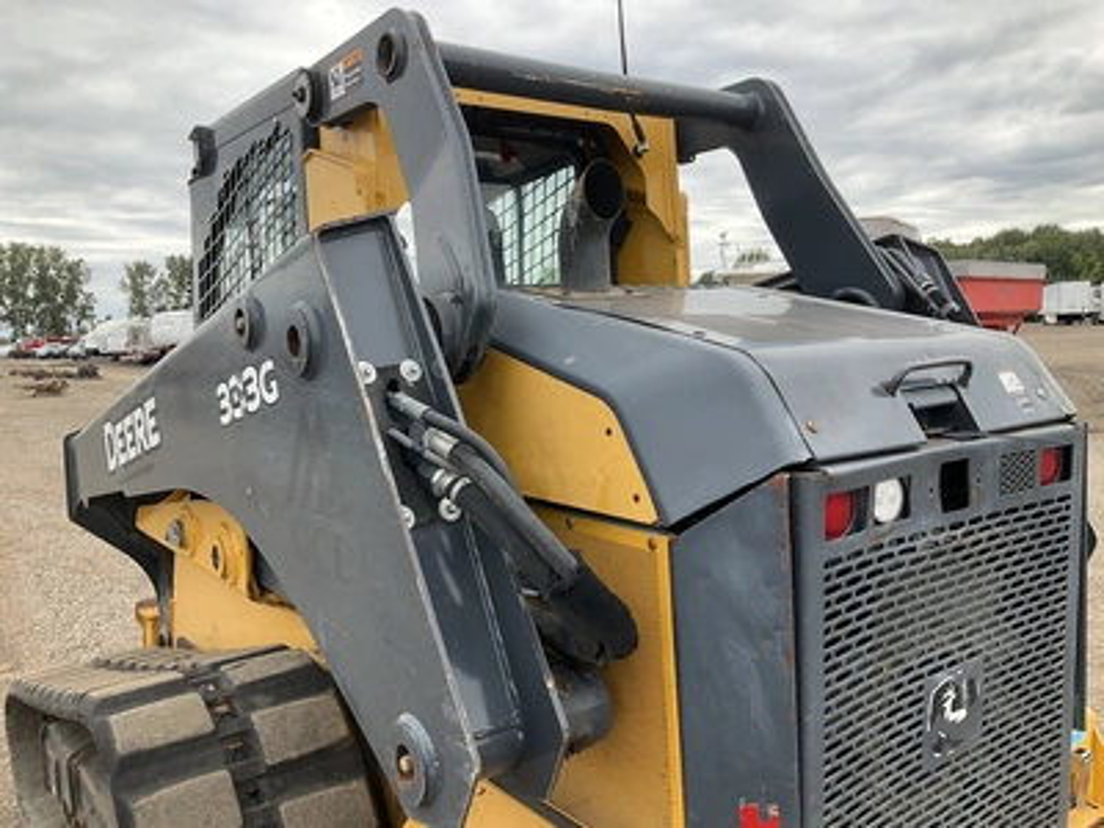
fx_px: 925
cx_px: 552
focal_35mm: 29
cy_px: 414
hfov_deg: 61.7
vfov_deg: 48.2
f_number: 1.8
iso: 20
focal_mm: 3
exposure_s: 1/226
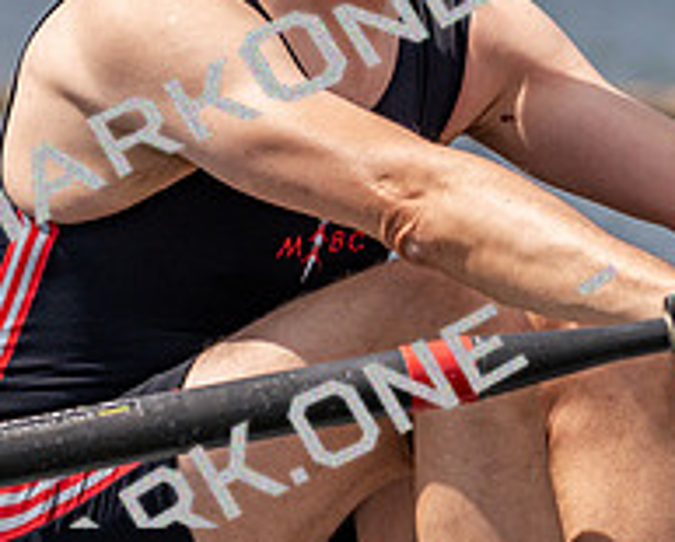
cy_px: -72
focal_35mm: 589
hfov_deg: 3.3
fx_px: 11785
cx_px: 392
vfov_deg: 2.6
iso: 200
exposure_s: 1/1600
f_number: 5.6
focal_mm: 209
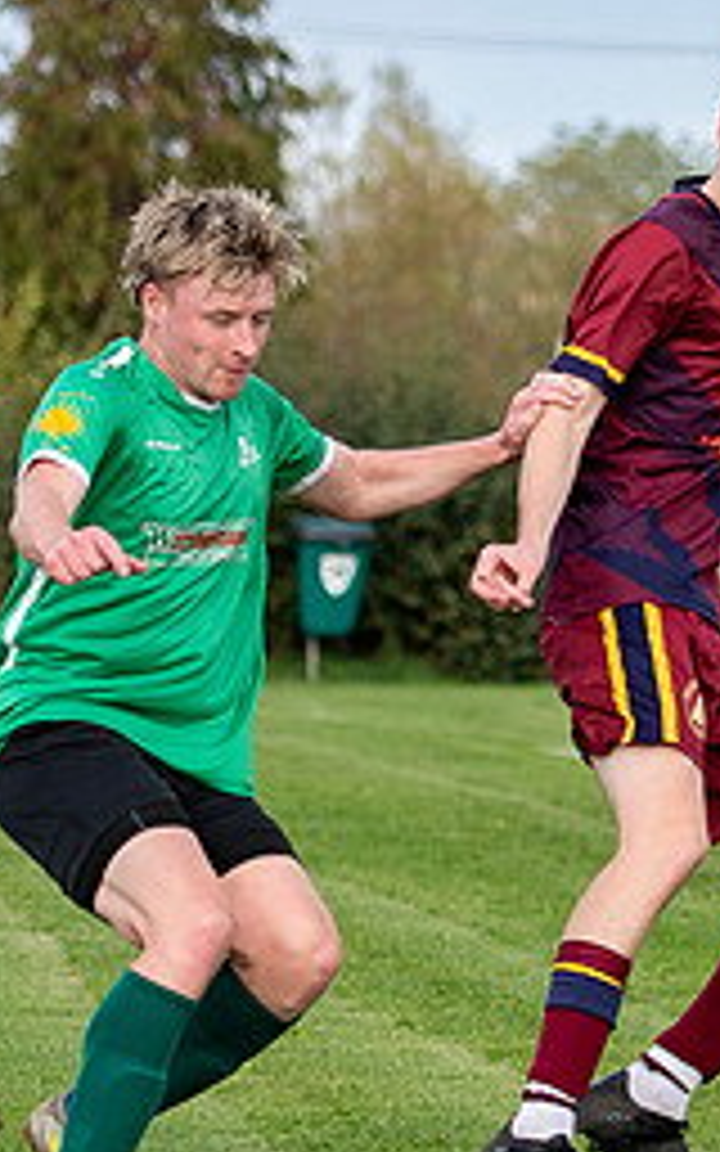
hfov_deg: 3.7
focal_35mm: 353
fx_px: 11083
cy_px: 356
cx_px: 674
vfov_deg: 5.9
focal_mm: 75
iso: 320
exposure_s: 1/2500
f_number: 2.8
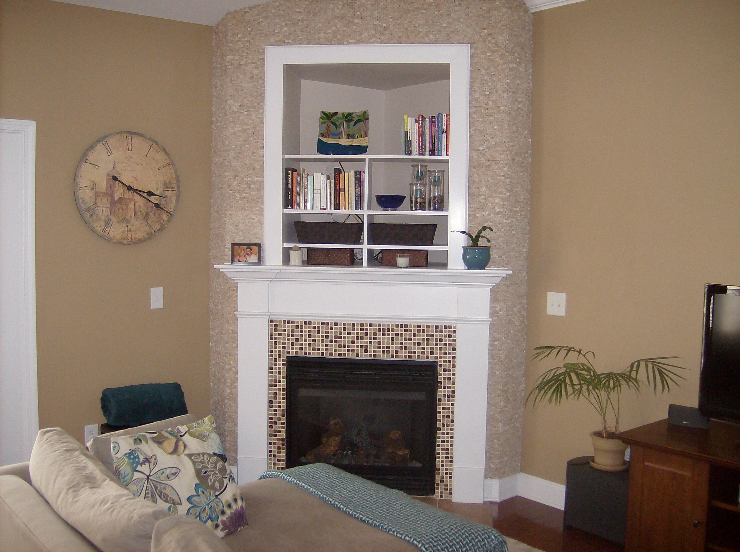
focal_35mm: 36
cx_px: 370
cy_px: 276
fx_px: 768
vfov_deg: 39.5
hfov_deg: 51.5
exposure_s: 1/60
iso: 200
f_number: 2.8
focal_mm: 6
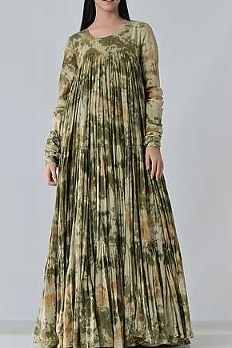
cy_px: 156
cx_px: 119
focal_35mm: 82
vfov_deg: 24.8
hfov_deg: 16.7
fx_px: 793
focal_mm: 68
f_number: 8
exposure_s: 1/160
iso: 200
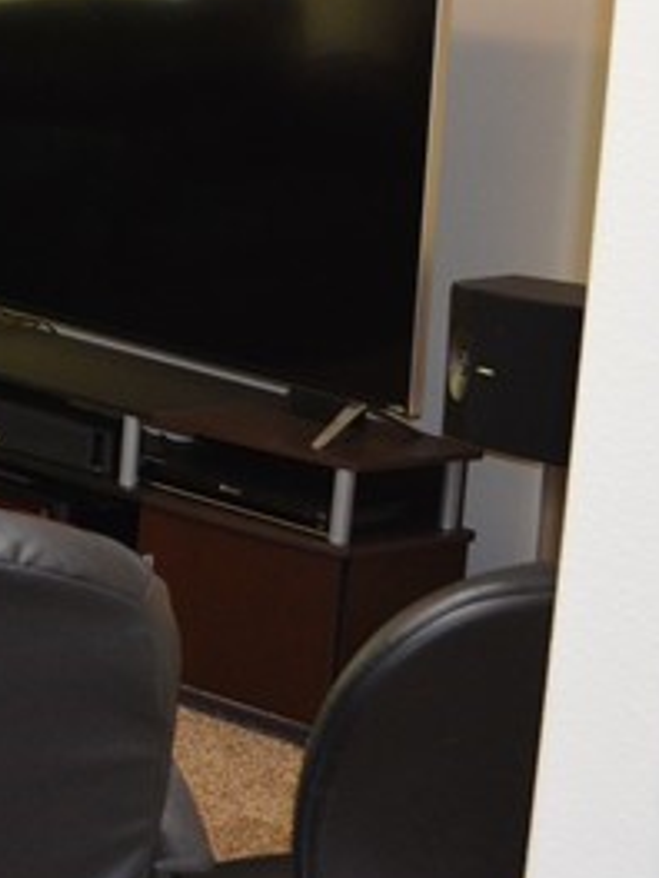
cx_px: -684
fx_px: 2716
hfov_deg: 12.2
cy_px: -5
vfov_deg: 17.9
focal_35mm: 107
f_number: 3.5
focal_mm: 18
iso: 800
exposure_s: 1/60
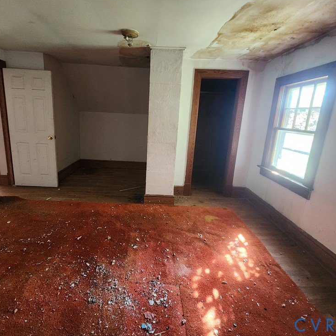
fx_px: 176
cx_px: 154
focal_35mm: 16
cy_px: 162
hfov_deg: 87.2
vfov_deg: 87.4
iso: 400
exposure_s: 1/30
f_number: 2.2
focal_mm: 2.2
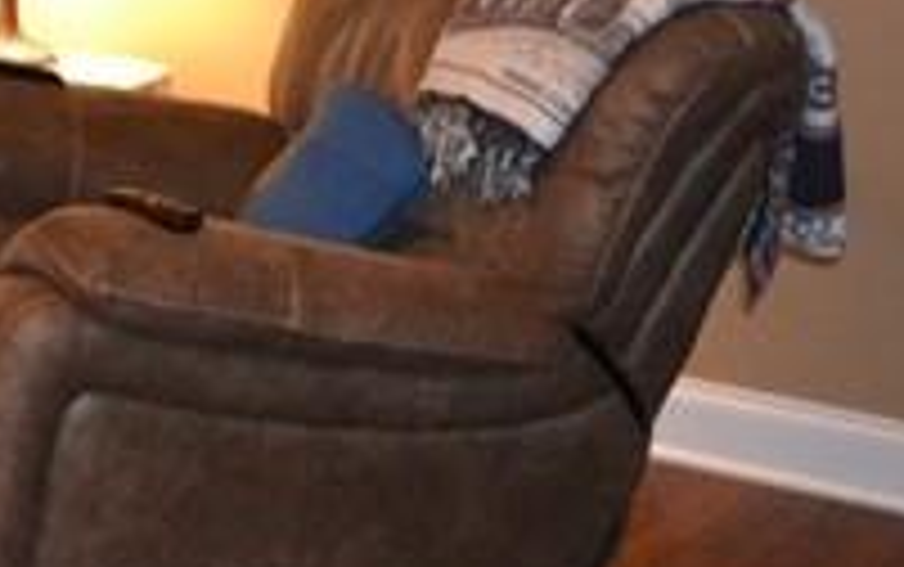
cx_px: -756
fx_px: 3378
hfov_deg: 13.6
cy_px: -317
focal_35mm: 137
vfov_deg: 9.3
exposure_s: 1/60
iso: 2000
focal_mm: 18
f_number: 3.5
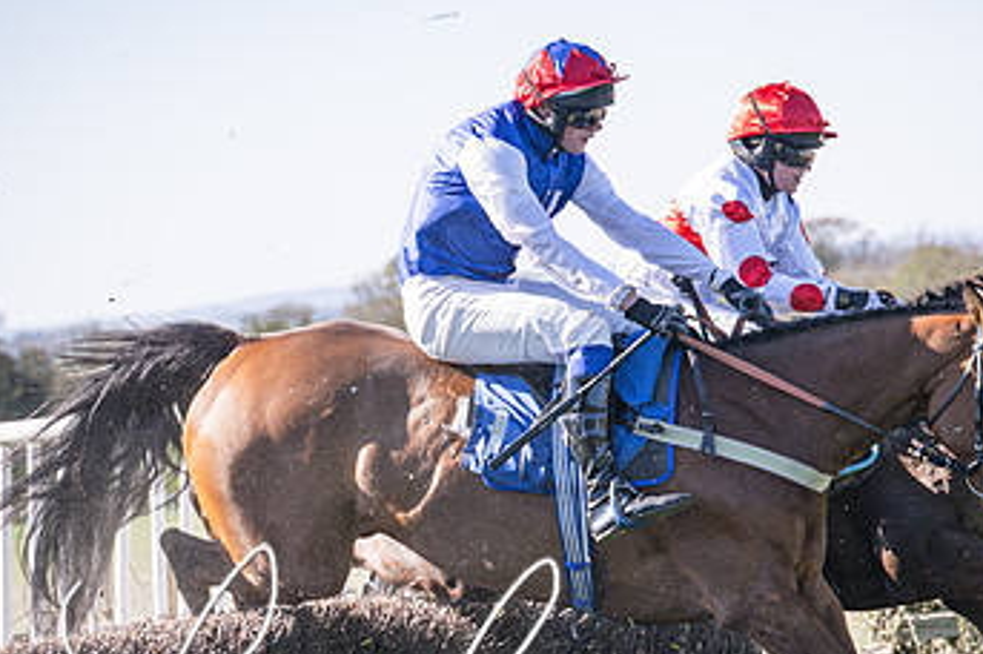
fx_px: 5210
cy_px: 531
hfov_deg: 10.8
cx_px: 585
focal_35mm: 191
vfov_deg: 7.2
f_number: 4
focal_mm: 70
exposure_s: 1/1600
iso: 200
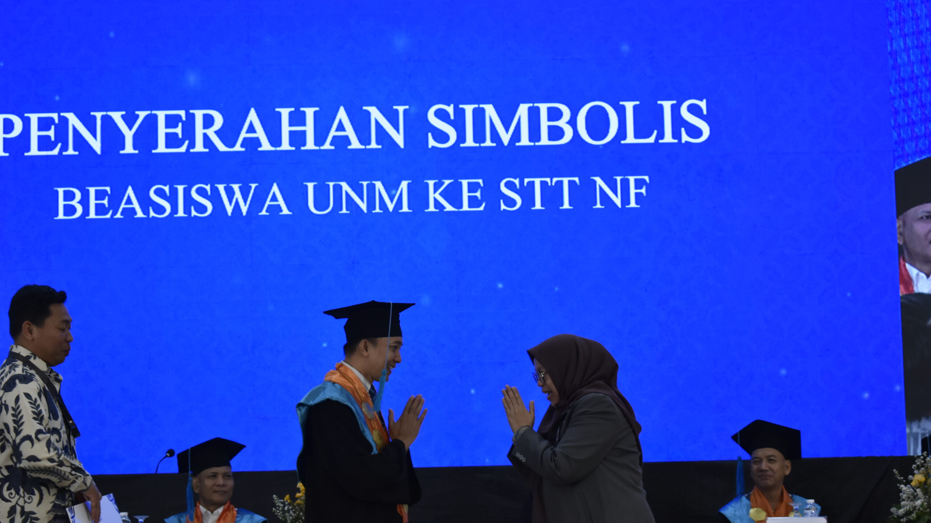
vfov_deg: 14.0
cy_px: 279
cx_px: 465
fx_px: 2136
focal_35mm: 87
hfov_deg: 24.6
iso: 1100
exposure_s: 1/60
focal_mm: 55
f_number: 5.6
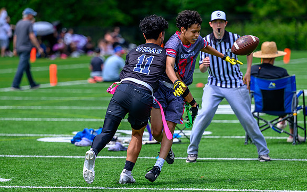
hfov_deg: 7.9
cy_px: 104
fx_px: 2224
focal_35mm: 266
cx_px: 143
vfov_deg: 4.9
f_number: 3.2
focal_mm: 175
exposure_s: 1/800
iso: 90
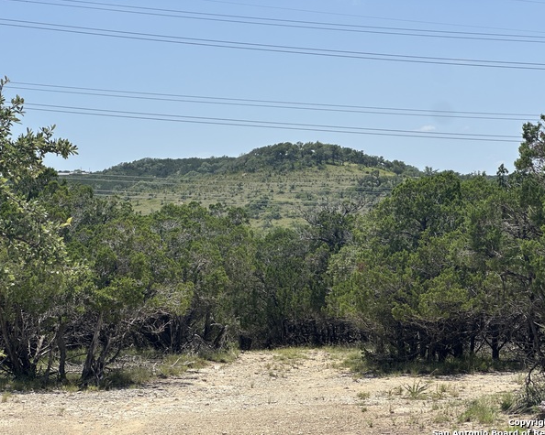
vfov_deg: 18.9
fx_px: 1306
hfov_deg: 23.6
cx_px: 288
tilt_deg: +0.8
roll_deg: +0.8
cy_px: 219
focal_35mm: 81
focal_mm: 9
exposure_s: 1/935
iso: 32
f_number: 2.8
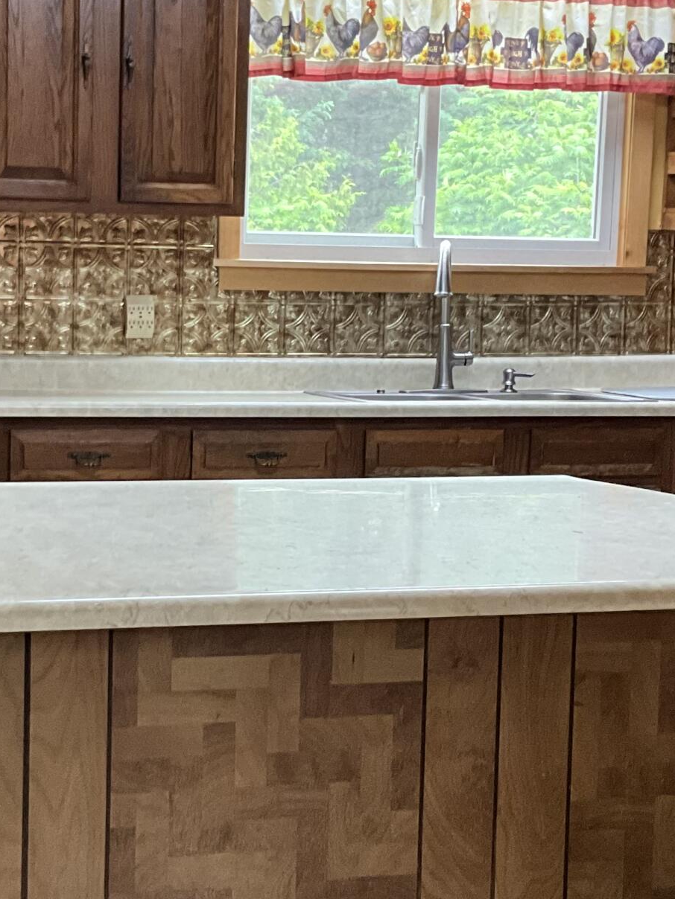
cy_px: 474
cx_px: 208
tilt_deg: -7.0
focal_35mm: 72
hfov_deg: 20.3
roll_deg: -1.1
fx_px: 1872
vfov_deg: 27.0
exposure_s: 1/60
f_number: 1.8
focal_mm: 3
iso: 200
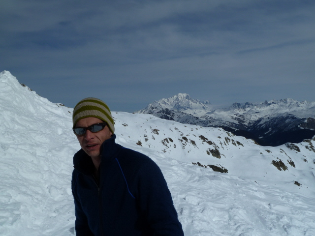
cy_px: 118
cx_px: 158
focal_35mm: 48
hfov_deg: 39.7
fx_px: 437
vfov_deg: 30.3
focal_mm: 7.9
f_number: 6.3
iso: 80
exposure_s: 1/1300
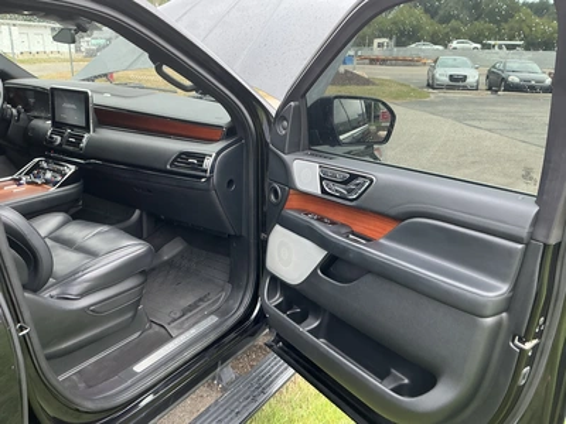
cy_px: 212
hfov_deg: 63.4
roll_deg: -3.0
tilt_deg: -17.8
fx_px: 458
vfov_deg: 49.7
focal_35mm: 28
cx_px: 283
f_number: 1.8
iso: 64
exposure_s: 1/112
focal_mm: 3
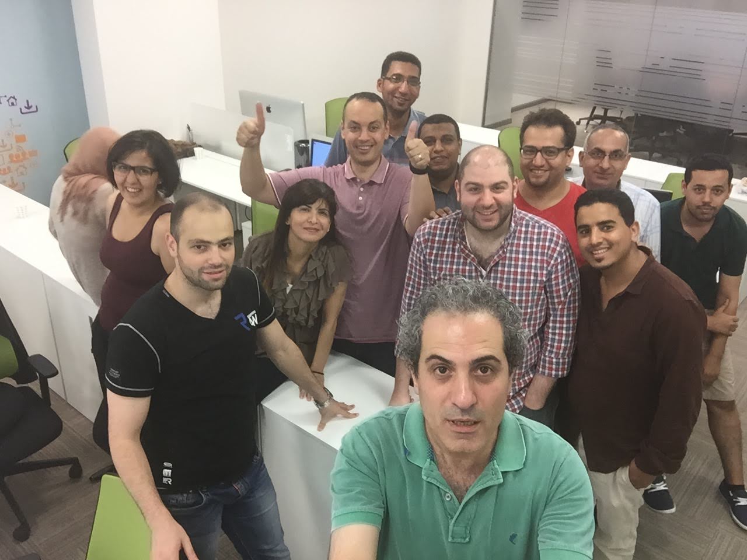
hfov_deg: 58.4
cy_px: 280
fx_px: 669
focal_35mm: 31
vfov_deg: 45.4
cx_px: 374
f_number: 2.2
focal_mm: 2.65
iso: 40
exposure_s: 1/30
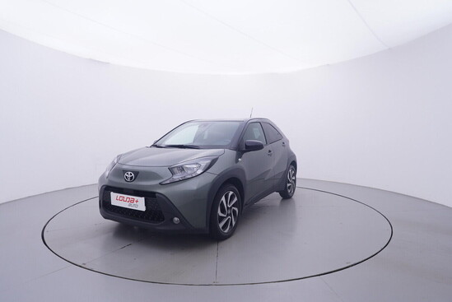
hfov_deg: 77.3
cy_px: 151
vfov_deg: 56.2
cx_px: 226
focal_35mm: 22
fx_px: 283
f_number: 5
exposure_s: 1/80
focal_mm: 15
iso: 200
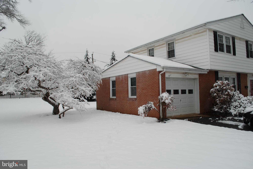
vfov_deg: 48.0
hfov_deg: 67.3
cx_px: 126
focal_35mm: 27
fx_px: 190
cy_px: 84
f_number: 6.3
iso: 100
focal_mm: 18
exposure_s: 1/160
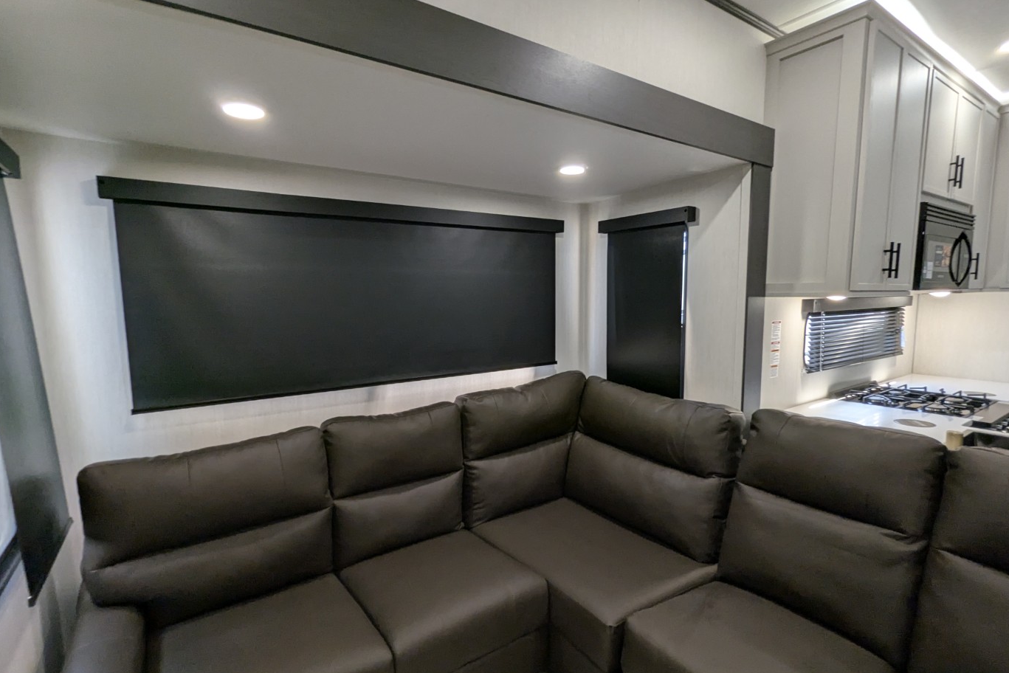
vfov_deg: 70.4
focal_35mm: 17
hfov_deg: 93.3
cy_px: 351
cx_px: 512
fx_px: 477
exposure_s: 1/57.1
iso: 119
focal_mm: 2.35
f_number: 2.2
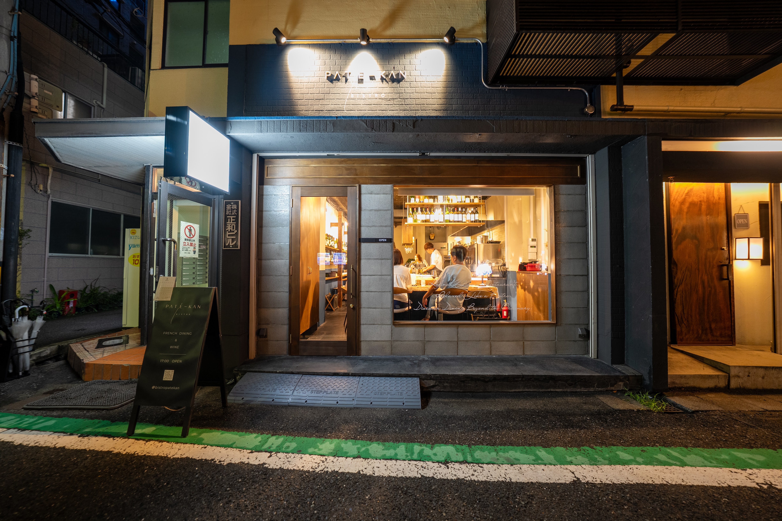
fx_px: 261
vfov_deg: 90.0
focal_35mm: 12
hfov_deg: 112.6
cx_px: 391
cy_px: 260
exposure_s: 1/10
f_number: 2.8
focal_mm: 12
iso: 500
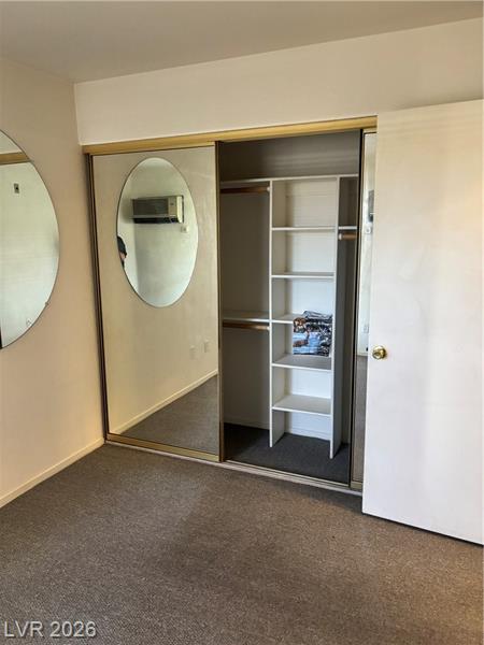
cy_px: 322
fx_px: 485
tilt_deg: -13.1
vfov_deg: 67.3
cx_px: 242
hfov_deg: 53.1
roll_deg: +1.2
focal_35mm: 26
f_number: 1.6
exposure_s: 1/60
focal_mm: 5.96
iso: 500
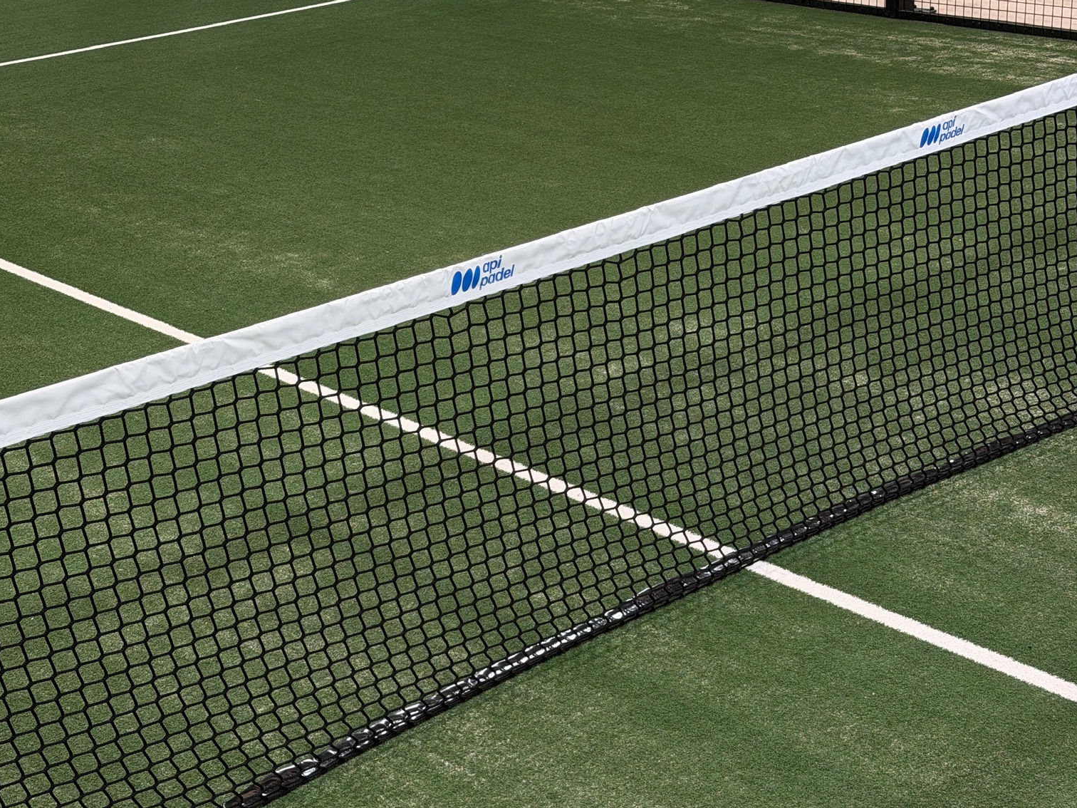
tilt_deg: -21.3
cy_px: 409
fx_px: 2022
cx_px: 534
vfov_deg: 22.6
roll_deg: +3.3
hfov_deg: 29.8
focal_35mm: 65
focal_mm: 6.76
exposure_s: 1/121
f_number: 1.78
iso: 80
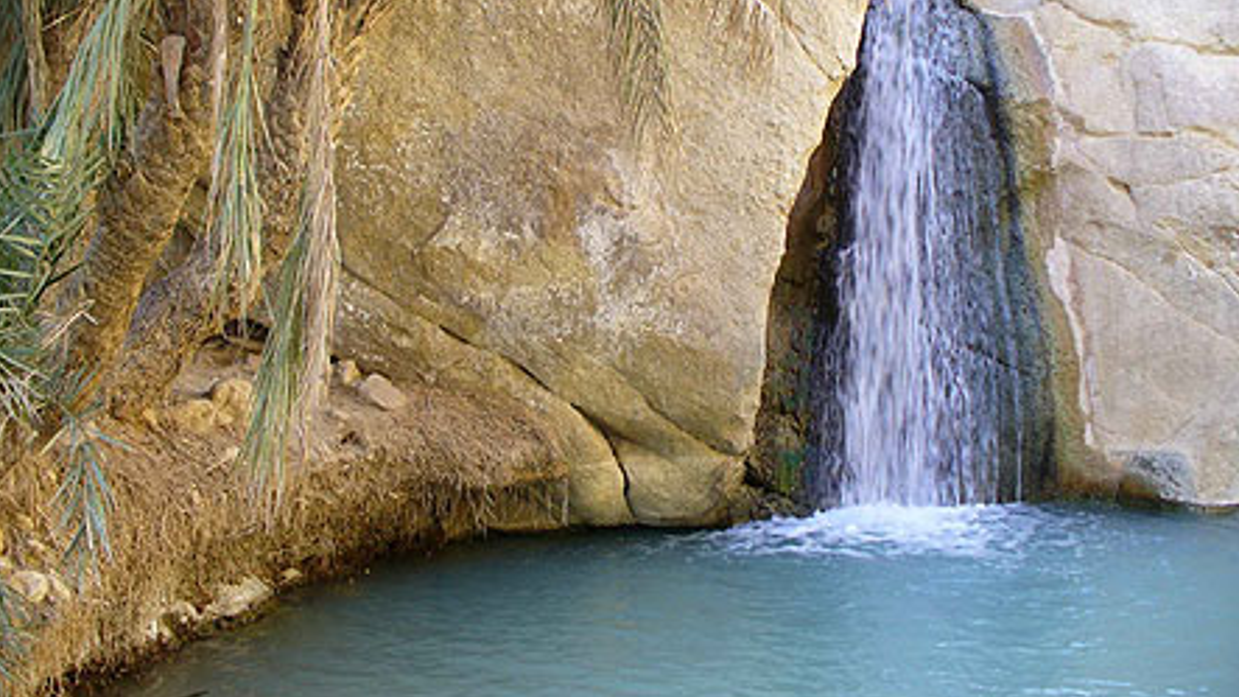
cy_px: 241
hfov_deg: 49.4
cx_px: 618
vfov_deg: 28.8
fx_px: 1347
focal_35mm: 41
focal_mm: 6.1
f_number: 2.8
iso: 80
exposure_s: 1/50
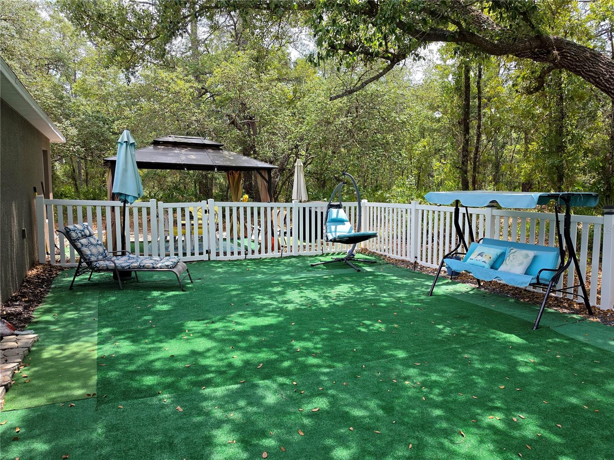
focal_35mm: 23
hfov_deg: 73.9
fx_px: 408
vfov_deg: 58.9
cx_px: 307
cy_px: 230
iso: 10
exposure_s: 1/290
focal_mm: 6.5
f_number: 1.4
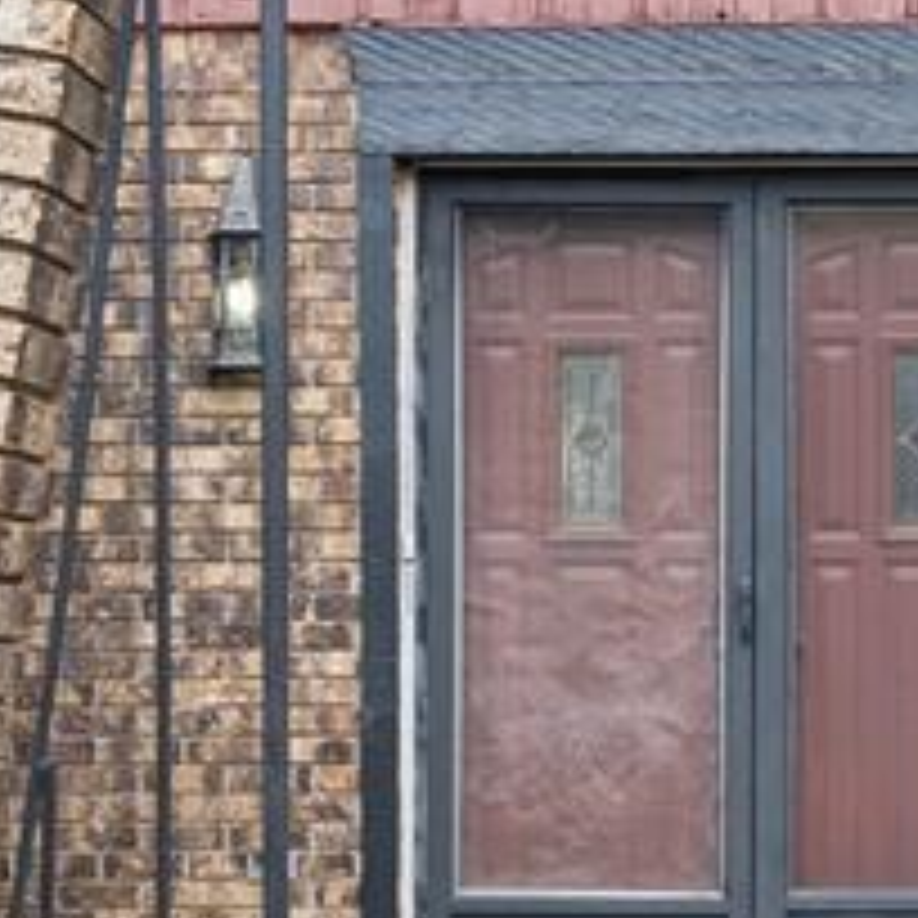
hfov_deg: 21.1
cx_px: 752
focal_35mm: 81
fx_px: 2430
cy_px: 684
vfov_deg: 21.2
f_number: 8
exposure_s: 1/60
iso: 320
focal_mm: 19
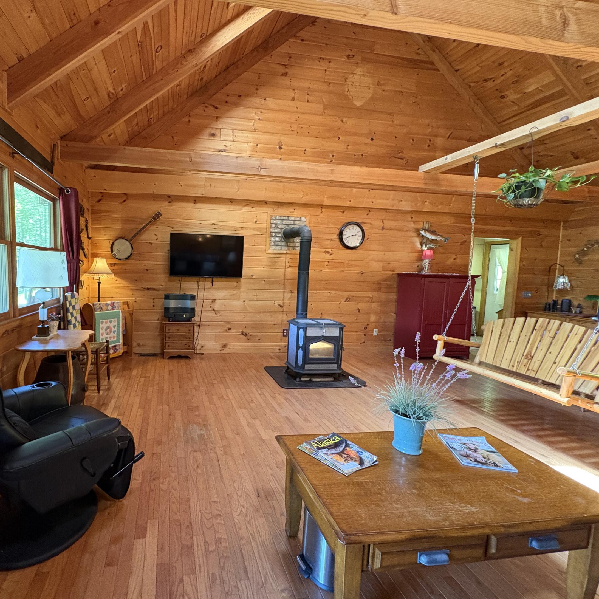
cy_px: 291
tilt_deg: -4.1
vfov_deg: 83.9
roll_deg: -1.5
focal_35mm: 17
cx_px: 218
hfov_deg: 82.1
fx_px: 333
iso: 640
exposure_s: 1/60
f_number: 2.2
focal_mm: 2.22
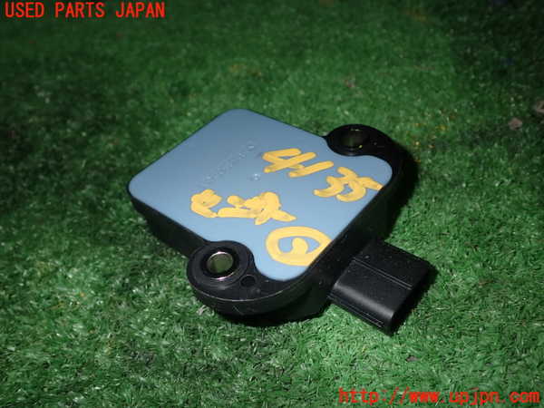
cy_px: 204
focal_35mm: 32
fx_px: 503
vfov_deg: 44.2
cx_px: 272
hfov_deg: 56.8
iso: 200
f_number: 7.1
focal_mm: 5.79
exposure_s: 1/30
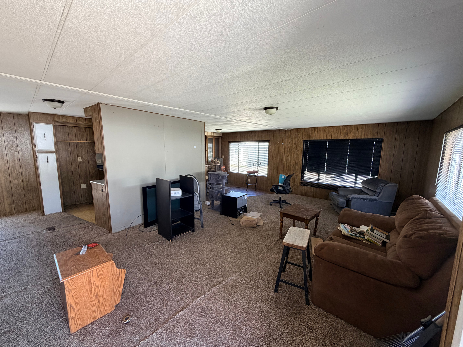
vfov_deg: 85.7
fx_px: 187
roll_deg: -0.6
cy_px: 174
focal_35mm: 14
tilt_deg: -7.7
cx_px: 232
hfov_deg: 102.1
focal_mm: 2.22
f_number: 2.2
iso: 250
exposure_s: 1/121
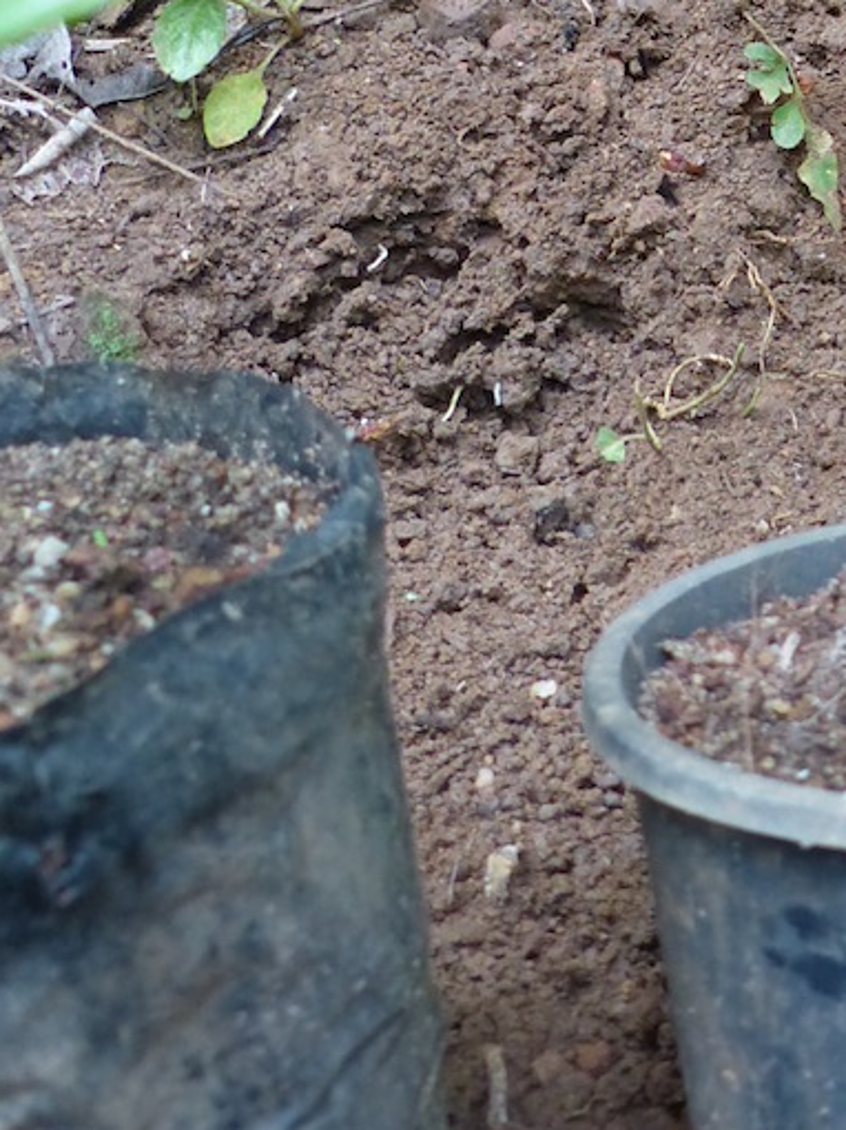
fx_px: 2707
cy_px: 72
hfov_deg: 16.8
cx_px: 1085
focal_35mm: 83
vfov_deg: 22.9
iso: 250
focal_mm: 5.7
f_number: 2.8
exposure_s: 1/60
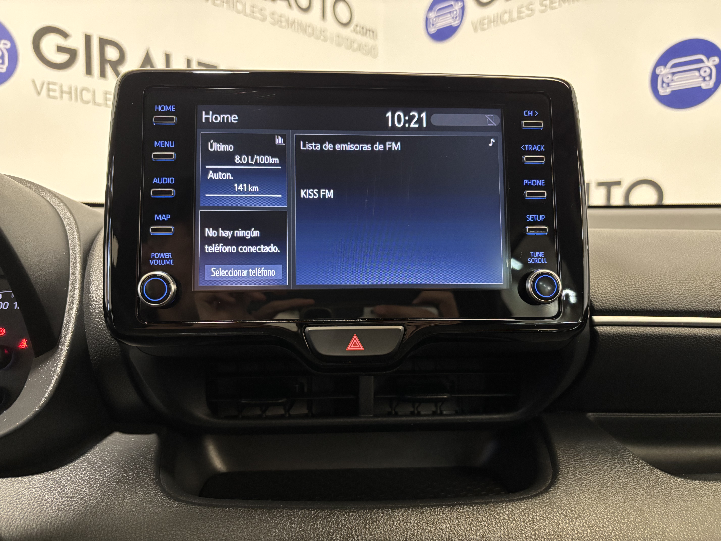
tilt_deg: -3.9
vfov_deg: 53.1
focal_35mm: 26
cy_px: 270
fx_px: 542
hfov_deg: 67.3
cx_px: 360
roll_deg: -0.7
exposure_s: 1/25
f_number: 1.6
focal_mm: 5.96
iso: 500
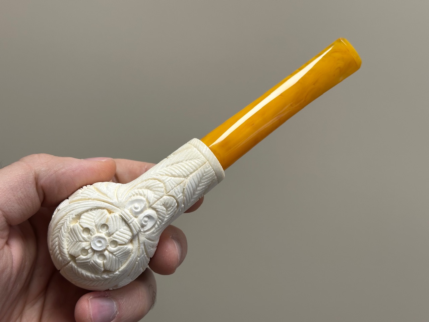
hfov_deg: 39.7
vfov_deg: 30.3
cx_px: 214
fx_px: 595
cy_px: 161
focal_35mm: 48
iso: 50
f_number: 1.78
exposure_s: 1/100
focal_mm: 6.86
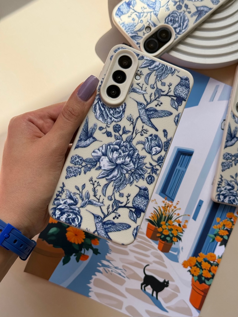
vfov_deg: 39.7
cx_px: 119
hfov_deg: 30.3
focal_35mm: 48
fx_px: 440
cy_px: 158
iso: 80
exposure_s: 1/2577
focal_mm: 6.76
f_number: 1.78
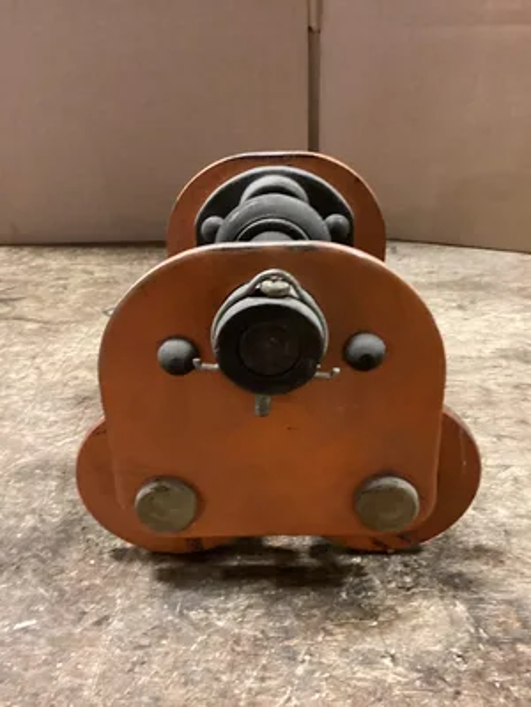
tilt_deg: -26.6
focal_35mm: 31
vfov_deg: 58.4
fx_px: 634
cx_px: 266
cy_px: 354
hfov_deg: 45.4
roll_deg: +4.1
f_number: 2.4
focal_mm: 3.3
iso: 800
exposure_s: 1/24
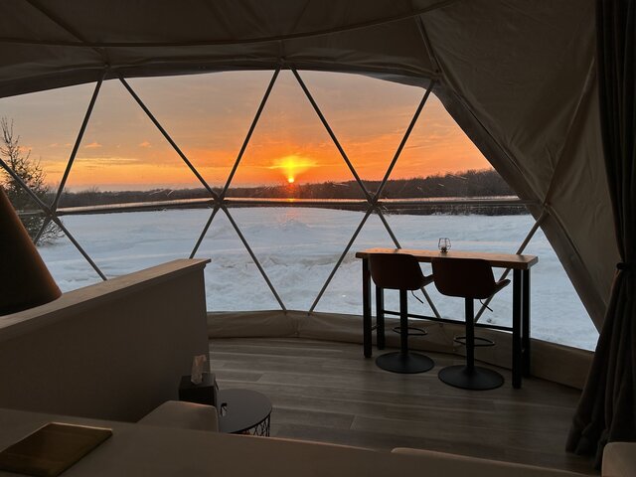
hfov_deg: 67.3
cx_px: 318
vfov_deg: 53.1
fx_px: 478
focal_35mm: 26
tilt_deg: -6.6
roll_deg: +2.2
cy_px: 238
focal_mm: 5.7
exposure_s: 1/646
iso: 50
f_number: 1.5
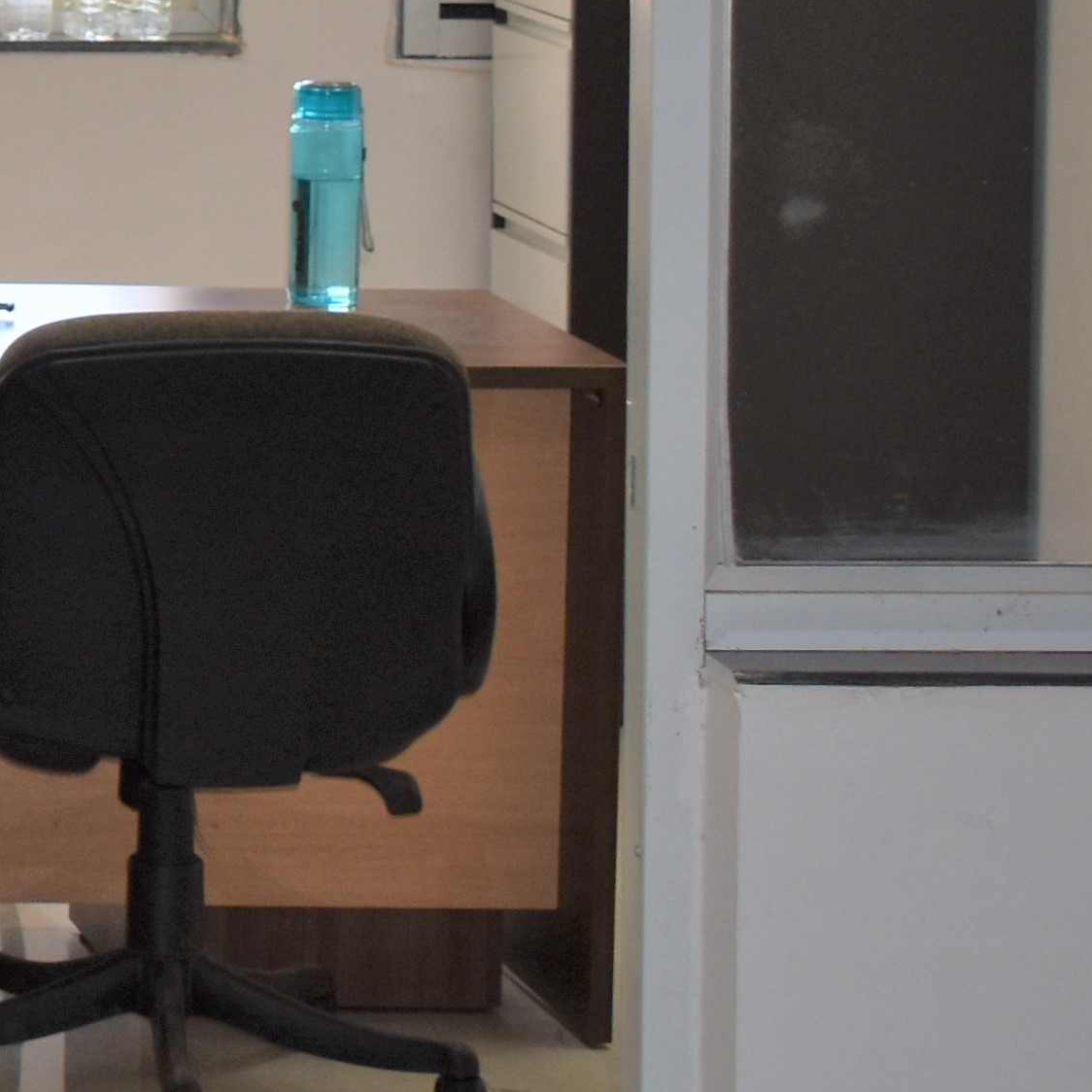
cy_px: -352
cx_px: -1548
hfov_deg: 8.9
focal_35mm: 177
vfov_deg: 9.7
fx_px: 6317
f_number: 5
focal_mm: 26
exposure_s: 1/200
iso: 250
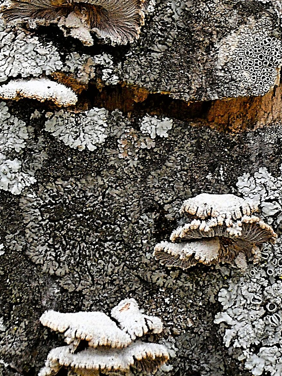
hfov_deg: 6.8
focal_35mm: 218
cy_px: 39
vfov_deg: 9.0
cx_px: 88
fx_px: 2368
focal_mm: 17.48
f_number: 5.3
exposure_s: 1/60
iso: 129
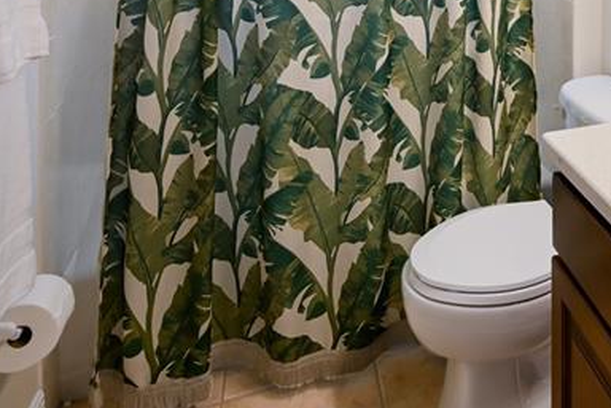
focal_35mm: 32
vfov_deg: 31.8
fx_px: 543
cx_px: 495
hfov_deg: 54.4
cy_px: -118
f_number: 8
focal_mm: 12
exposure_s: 1/13
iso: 800
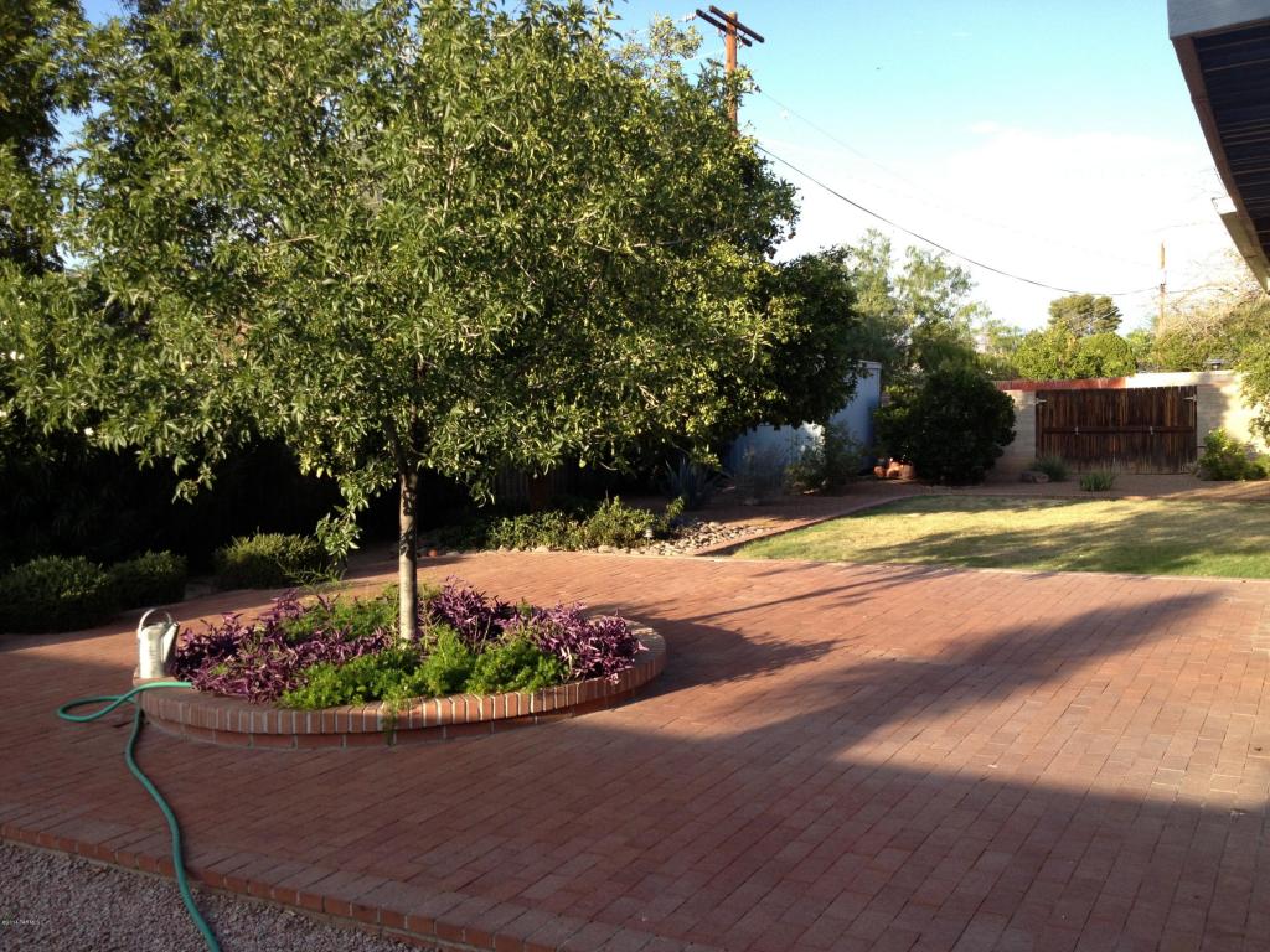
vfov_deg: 40.7
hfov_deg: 52.6
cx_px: 635
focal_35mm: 35
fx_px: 1284
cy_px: 476
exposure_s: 1/563
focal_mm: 4.28
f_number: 2.4
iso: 64
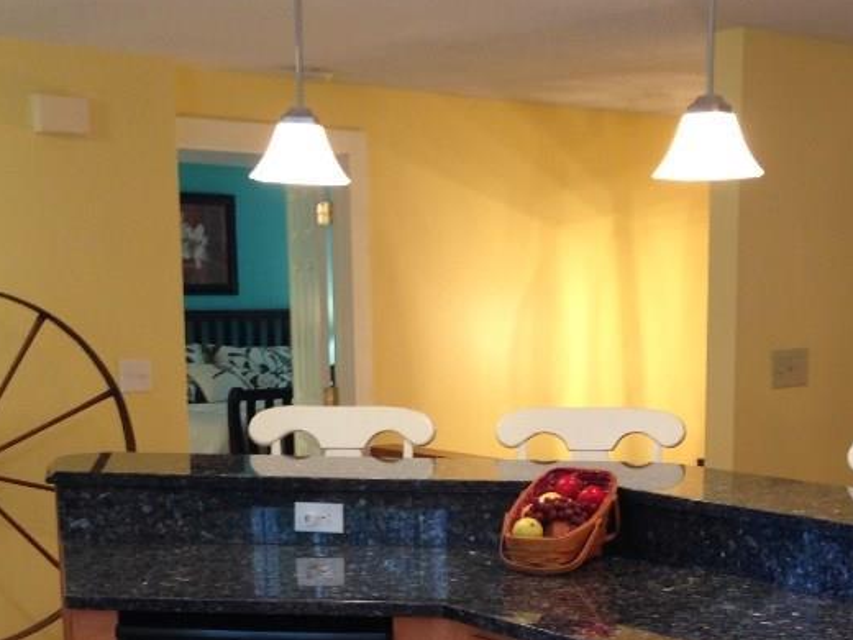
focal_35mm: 65
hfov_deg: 29.6
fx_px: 1602
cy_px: 571
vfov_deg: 22.1
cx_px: 569
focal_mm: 4.12
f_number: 2.4
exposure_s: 1/20
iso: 64
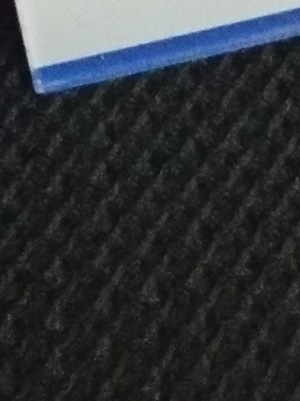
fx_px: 1387
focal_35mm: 120
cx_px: 698
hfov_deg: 10.7
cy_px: -689
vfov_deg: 11.7
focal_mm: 3.66
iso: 1103
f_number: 2.2
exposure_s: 1/33.3
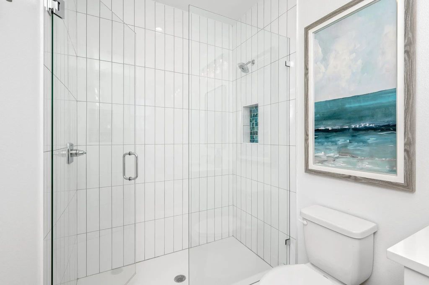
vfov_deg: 73.7
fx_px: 191
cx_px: 214
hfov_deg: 96.8
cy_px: 142
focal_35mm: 16
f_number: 9
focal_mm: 16
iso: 100
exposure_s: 1/60
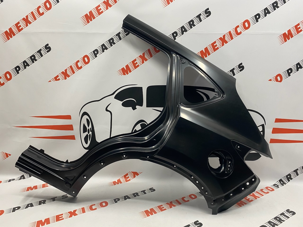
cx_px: 152
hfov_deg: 67.3
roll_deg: -1.2
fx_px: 228
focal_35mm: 26
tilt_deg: -8.4
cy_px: 114
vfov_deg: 53.1
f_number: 1.8
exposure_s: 1/75
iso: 125
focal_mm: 4.25
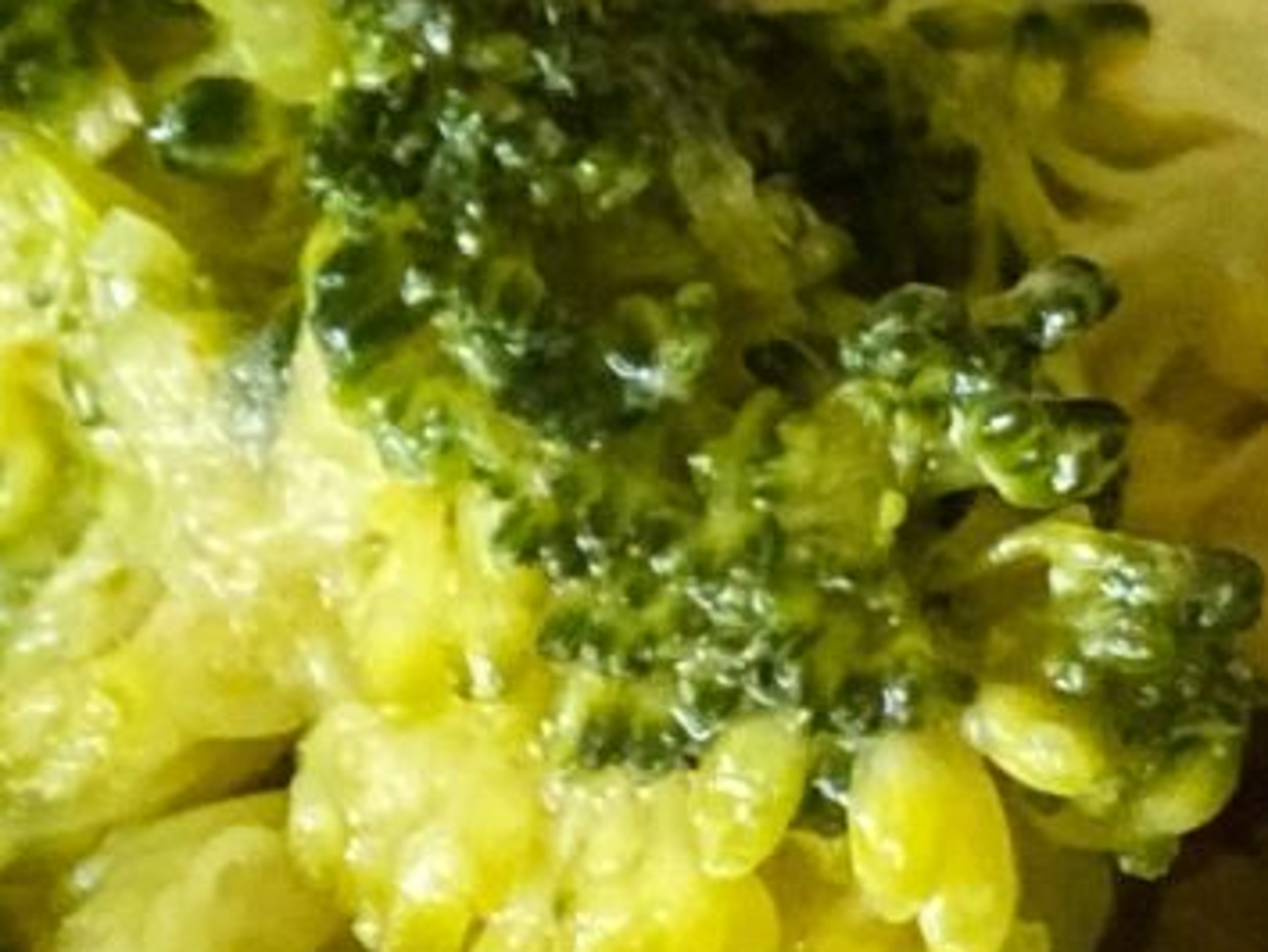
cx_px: 630
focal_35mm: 376
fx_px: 13782
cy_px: 2316
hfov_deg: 5.3
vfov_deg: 3.9
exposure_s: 1/40
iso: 200
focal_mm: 6
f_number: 2
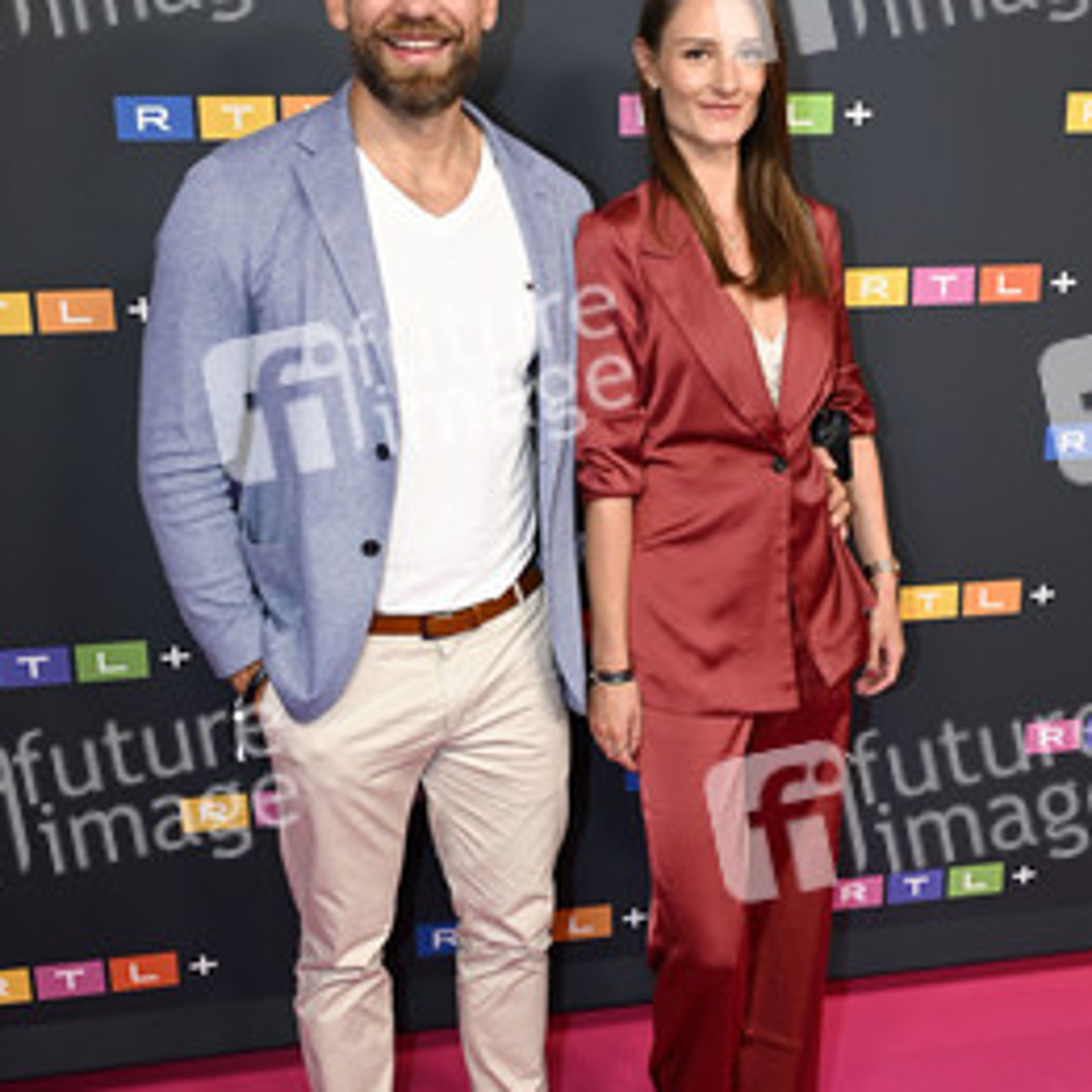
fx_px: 1392
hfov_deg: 42.8
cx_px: 540
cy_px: 594
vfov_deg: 42.8
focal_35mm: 39
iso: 800
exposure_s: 1/100
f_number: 6.3
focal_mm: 30
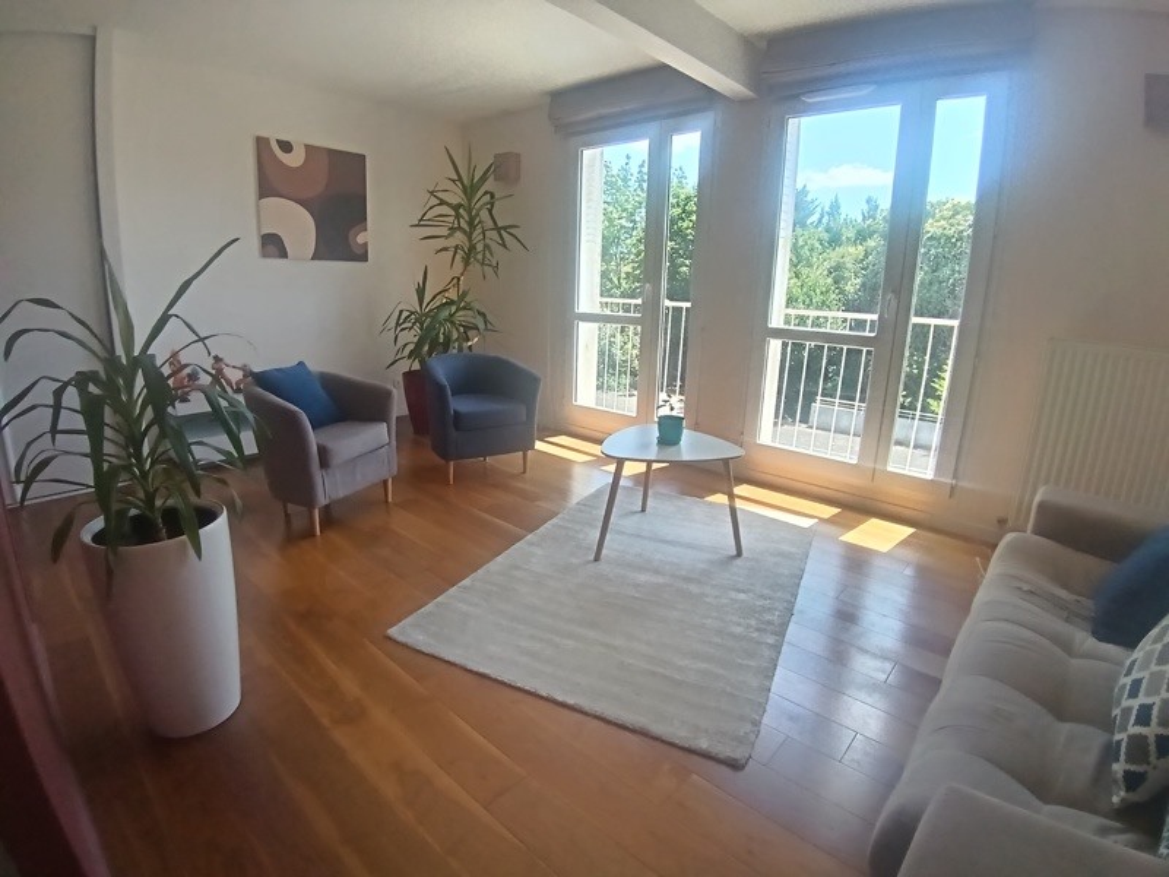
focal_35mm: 17
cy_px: 438
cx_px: 584
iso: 251
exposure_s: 1/100
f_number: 2.2
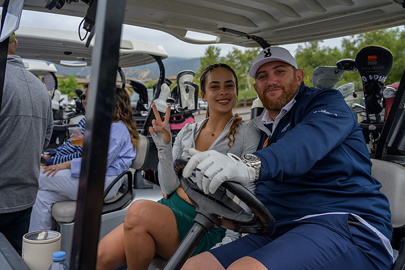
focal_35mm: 34
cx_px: 202
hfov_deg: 56.5
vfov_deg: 39.4
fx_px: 377
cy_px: 135
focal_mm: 33.5
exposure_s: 1/200
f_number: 4
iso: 100
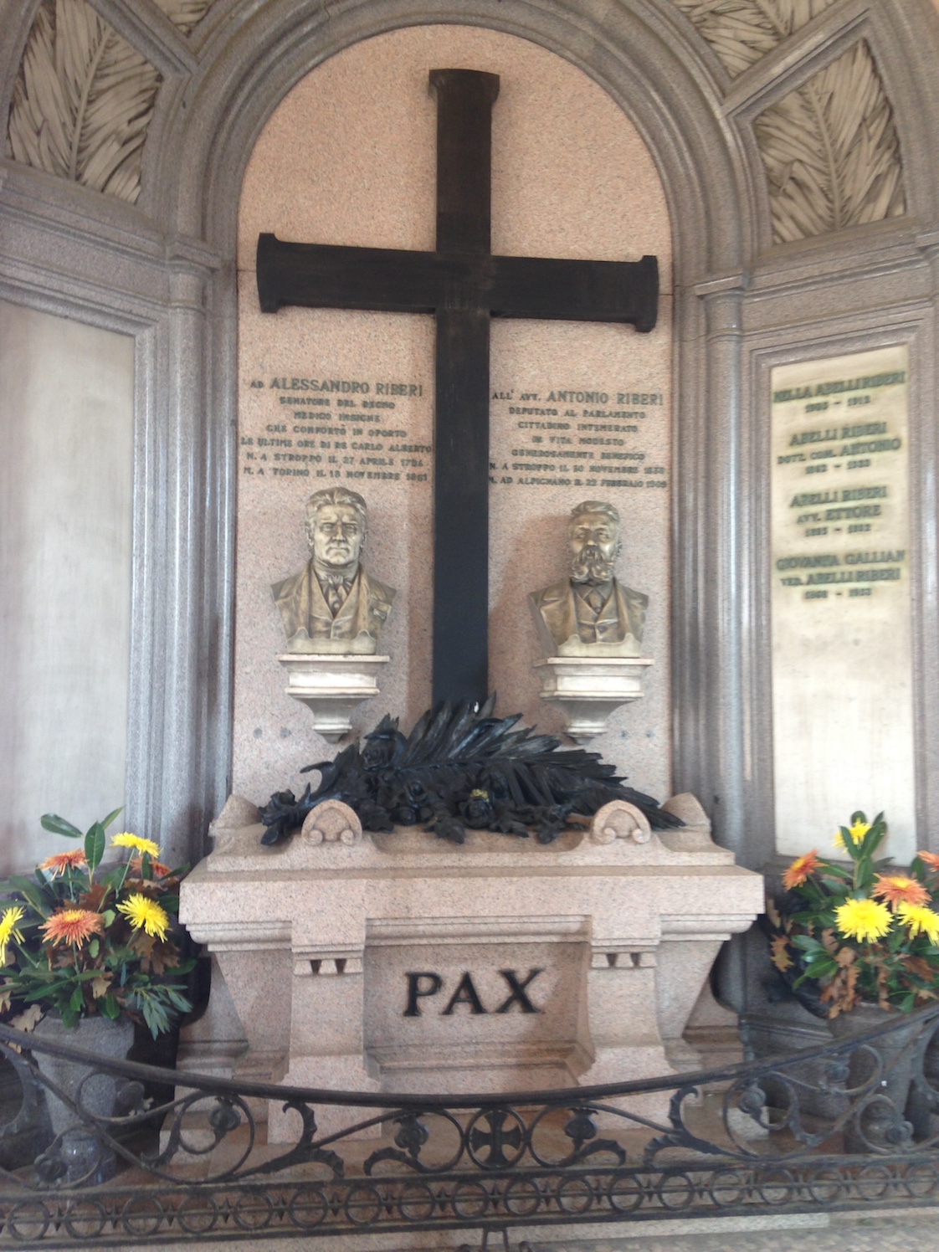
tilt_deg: +5.7
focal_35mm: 33
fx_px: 1194
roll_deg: -1.1
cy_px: 626
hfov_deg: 42.9
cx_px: 470
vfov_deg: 55.4
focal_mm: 4.12
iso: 50
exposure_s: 1/24
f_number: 2.4
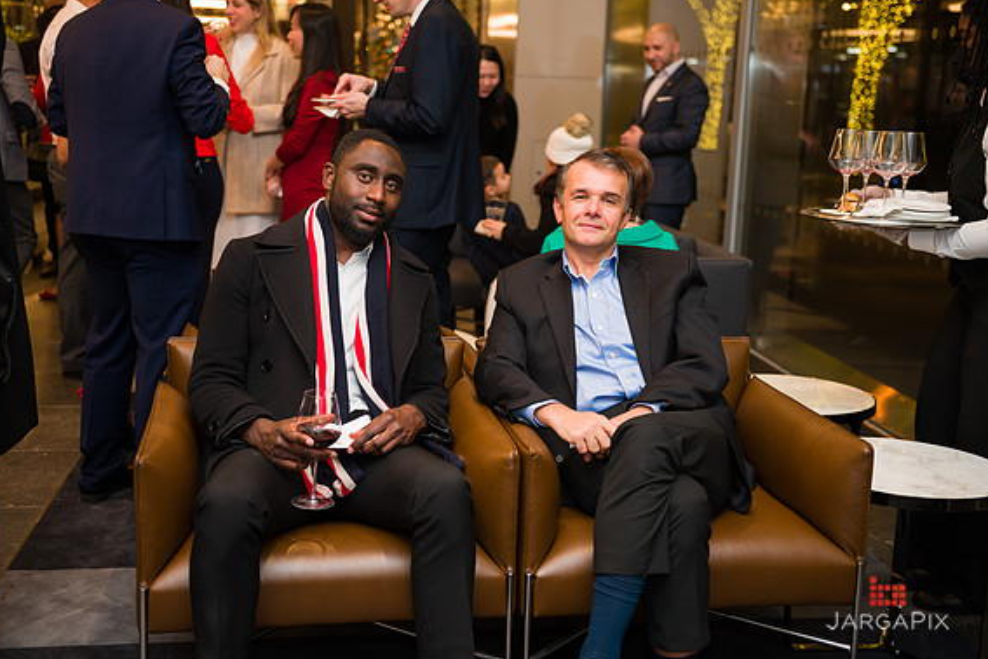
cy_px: 331
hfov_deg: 42.7
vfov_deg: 29.2
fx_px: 1262
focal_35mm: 46
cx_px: 488
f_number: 3.2
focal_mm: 45
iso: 400
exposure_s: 1/160
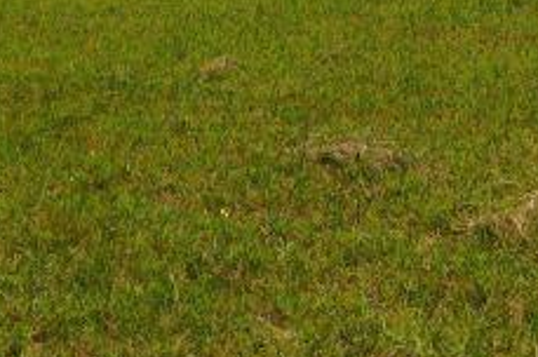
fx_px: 1000
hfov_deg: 29.9
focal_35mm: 67
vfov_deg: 18.1
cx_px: 350
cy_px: -174
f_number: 6
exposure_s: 1/800
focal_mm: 4
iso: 125
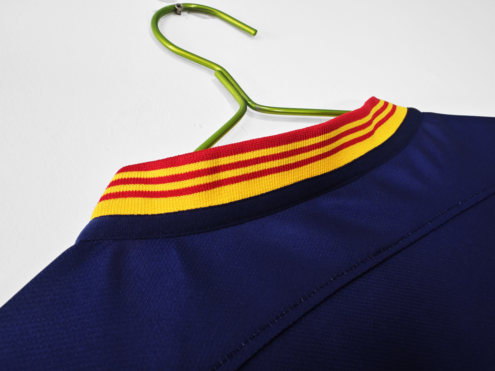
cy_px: 186
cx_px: 248
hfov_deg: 73.9
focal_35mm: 23
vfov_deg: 58.9
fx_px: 329
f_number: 2.2
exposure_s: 1/50
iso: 74
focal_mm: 2.59
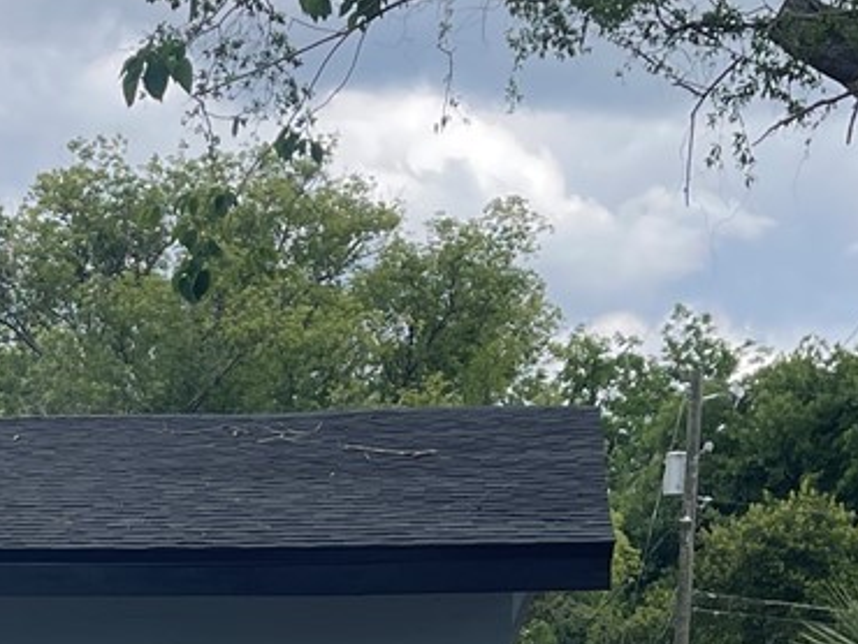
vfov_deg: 13.1
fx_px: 2679
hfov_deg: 17.4
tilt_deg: -3.9
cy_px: 901
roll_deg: -1.0
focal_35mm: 108
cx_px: -172
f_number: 1.6
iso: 32
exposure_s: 1/1667
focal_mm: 5.1
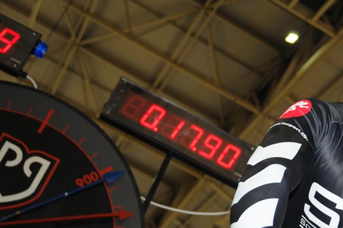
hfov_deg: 25.8
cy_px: 132
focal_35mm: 78
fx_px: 742
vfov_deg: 17.4
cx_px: 241
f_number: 4.2
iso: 1000
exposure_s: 1/80
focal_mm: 36
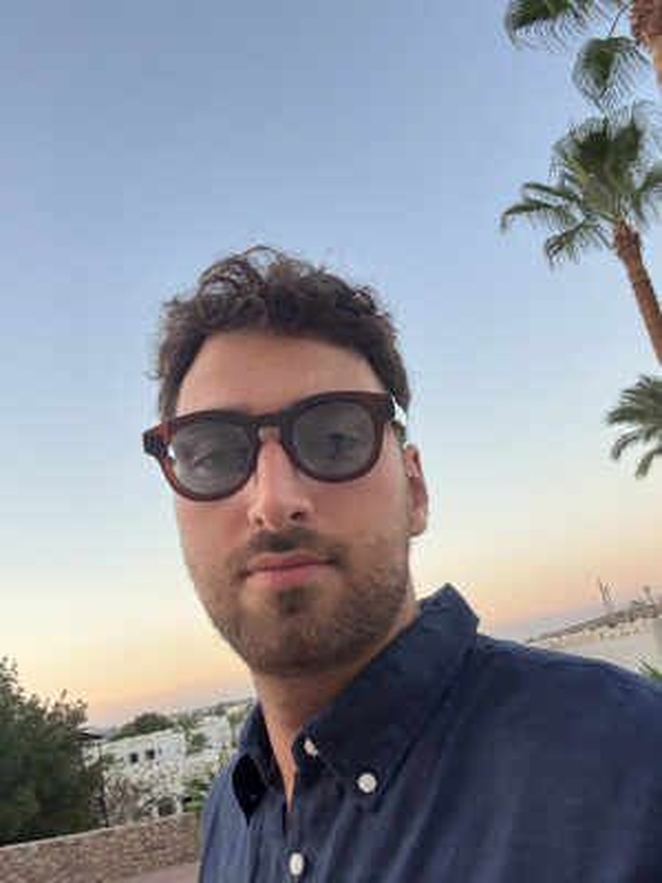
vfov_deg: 60.0
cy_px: 442
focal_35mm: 30
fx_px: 765
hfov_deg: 46.8
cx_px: 331
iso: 80
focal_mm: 2.69
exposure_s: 1/77
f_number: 1.9
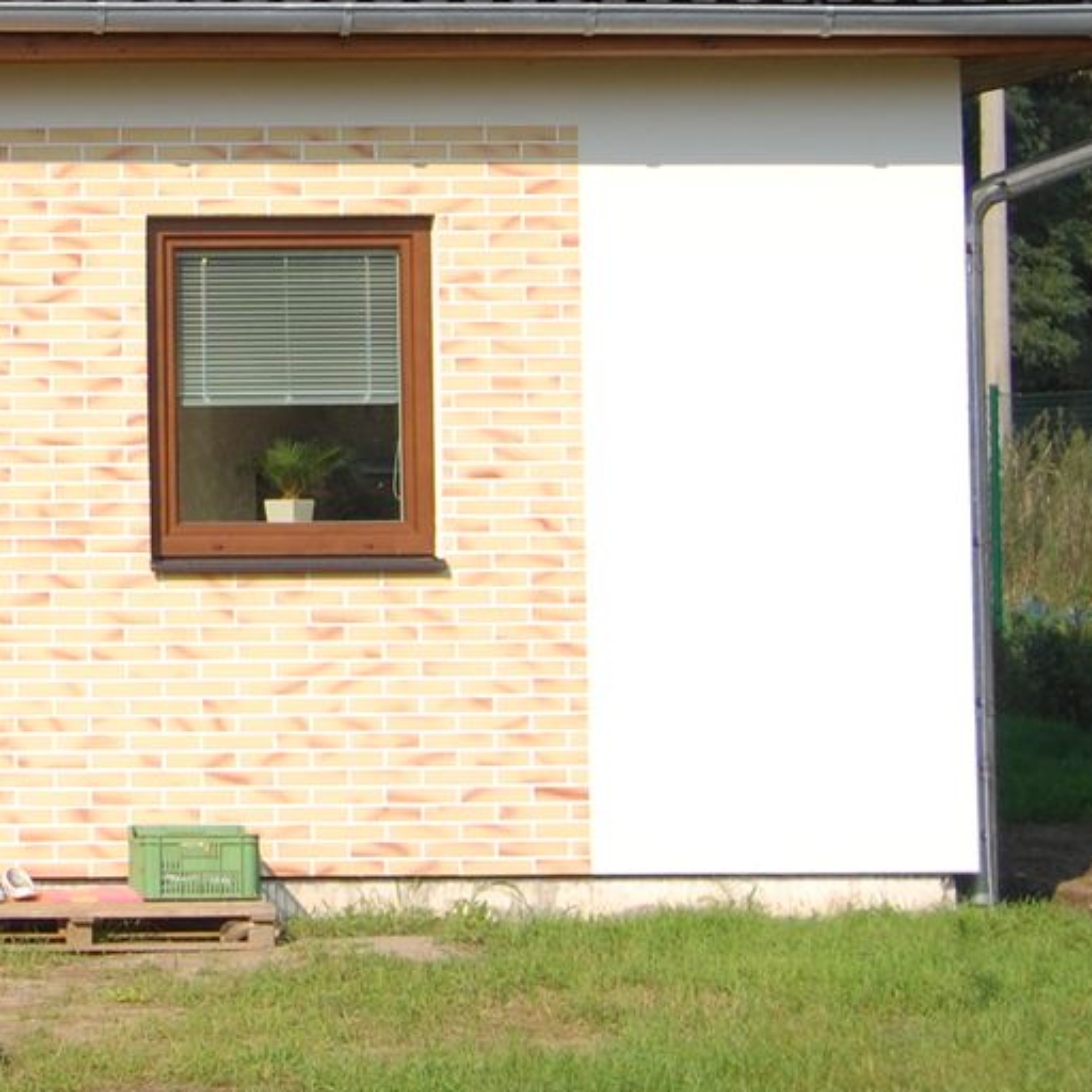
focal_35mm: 139
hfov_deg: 12.2
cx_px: -343
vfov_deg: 12.4
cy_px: 23
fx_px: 4973
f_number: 7.1
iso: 200
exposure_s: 1/400
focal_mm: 35
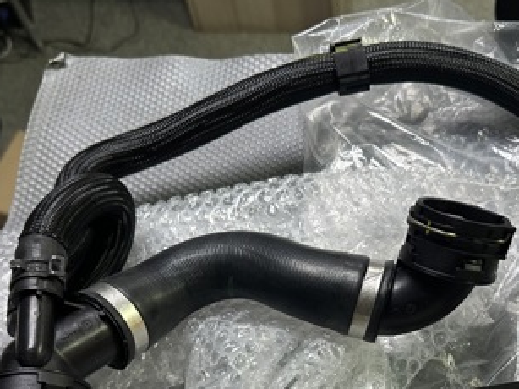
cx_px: 333
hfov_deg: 37.9
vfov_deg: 27.8
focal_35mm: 50
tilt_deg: -69.0
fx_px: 749
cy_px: 368
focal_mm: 6.86
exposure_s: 1/121
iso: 200
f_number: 1.78
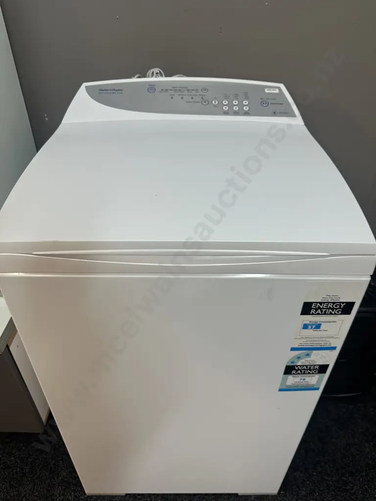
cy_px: 250
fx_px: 348
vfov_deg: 71.6
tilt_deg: -37.7
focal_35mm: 24
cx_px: 188
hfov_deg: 56.8
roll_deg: -1.3
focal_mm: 6.86
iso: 125
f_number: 1.78
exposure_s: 1/100
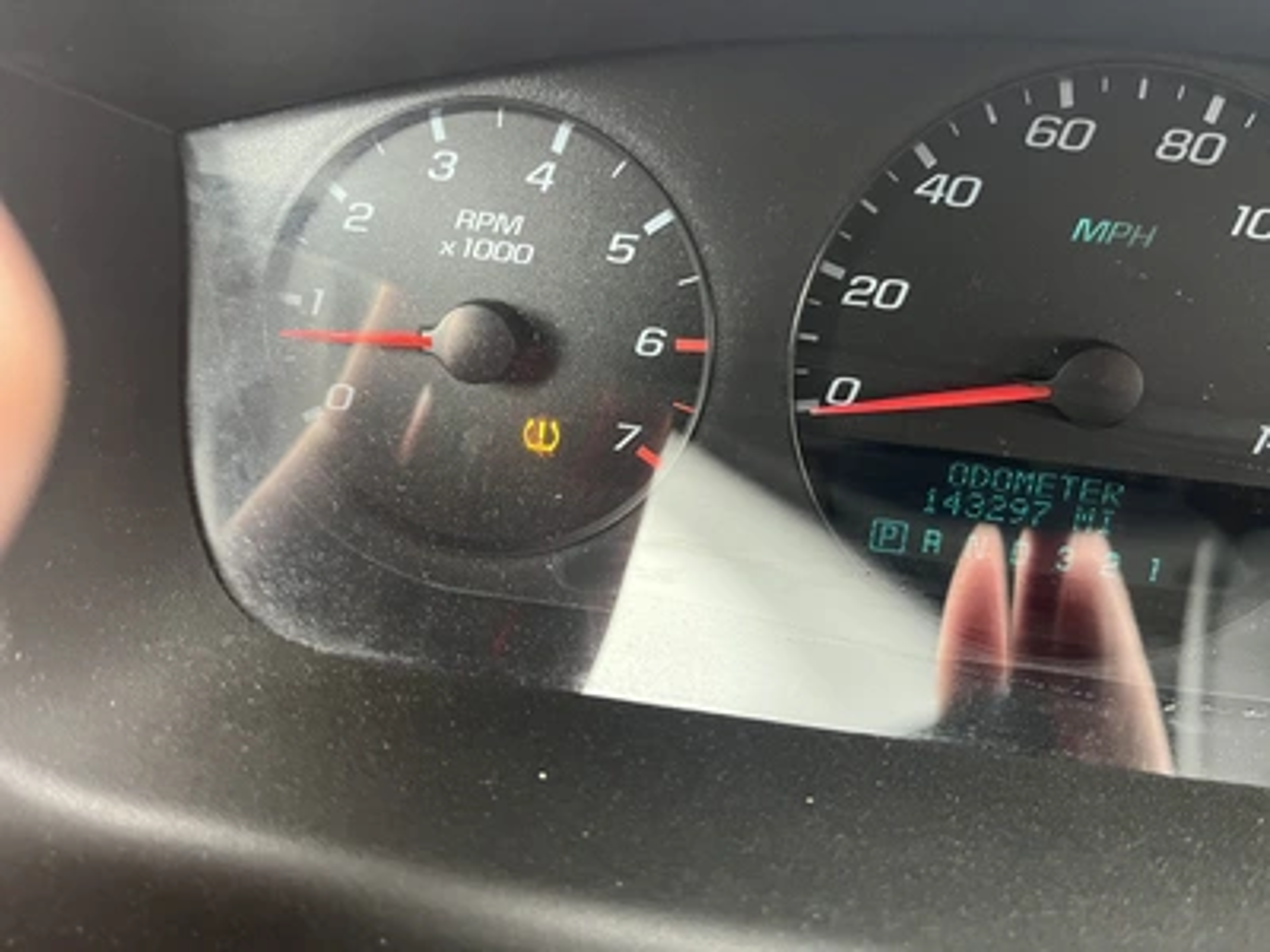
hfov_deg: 67.3
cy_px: 476
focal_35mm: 26
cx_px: 635
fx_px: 954
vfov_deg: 53.1
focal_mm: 5.1
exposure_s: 1/60
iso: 500
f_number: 1.6
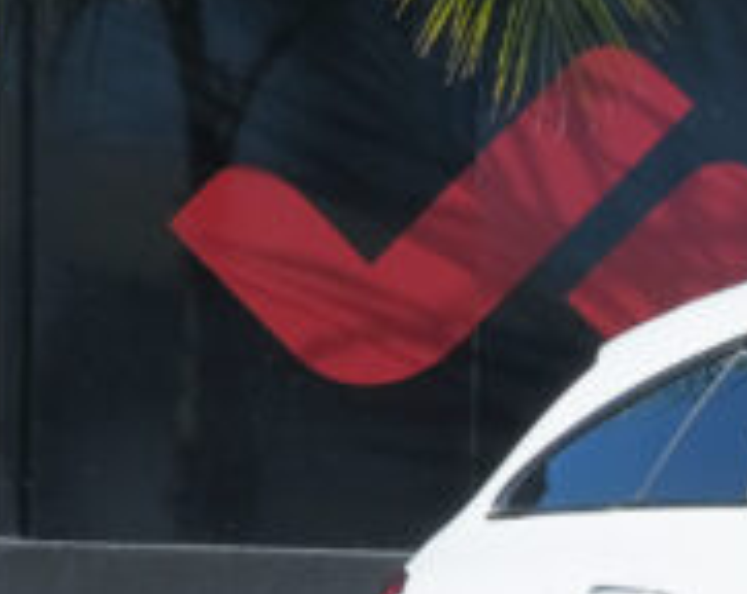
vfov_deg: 7.7
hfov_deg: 8.9
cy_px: 839
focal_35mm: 197
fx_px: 4346
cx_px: 1791
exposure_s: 1/320
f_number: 9
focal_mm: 24.9
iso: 160
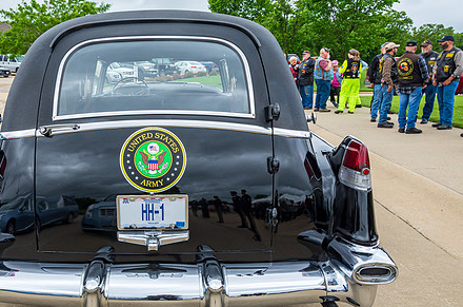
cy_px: 158
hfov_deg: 51.3
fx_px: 475
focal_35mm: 37
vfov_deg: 35.8
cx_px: 165
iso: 400
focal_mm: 18
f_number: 10
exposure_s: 1/400
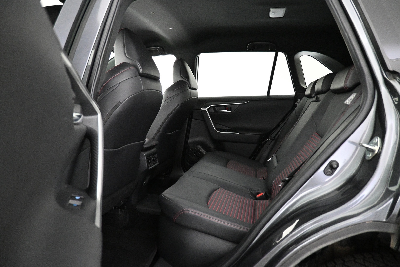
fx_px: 267
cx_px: 200
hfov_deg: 73.7
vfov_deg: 53.1
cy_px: 134
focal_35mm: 24
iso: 4000
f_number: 3.5
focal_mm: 16
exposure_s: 1/30
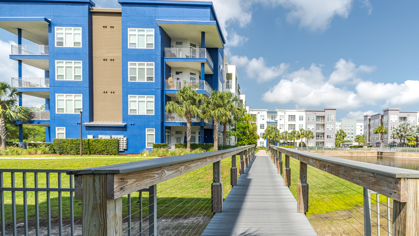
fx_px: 233
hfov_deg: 82.6
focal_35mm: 21
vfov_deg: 53.0
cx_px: 255
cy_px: 148
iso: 200
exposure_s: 1/2500
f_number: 8
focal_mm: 16
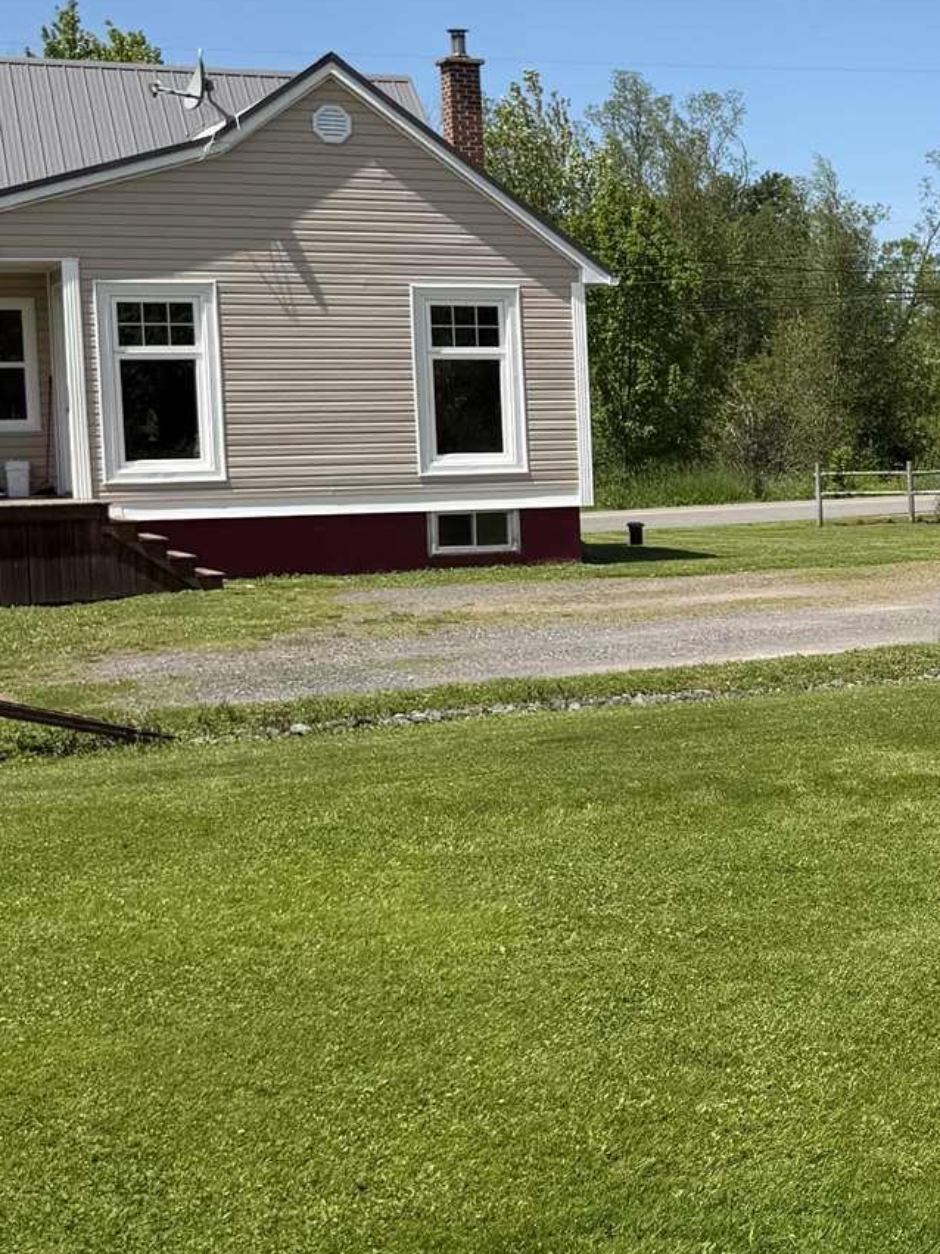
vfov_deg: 29.8
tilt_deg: -4.6
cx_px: 1080
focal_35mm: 65
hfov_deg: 21.2
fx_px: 2354
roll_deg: +0.6
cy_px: 591
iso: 80
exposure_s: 1/4673
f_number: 1.78
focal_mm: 6.76
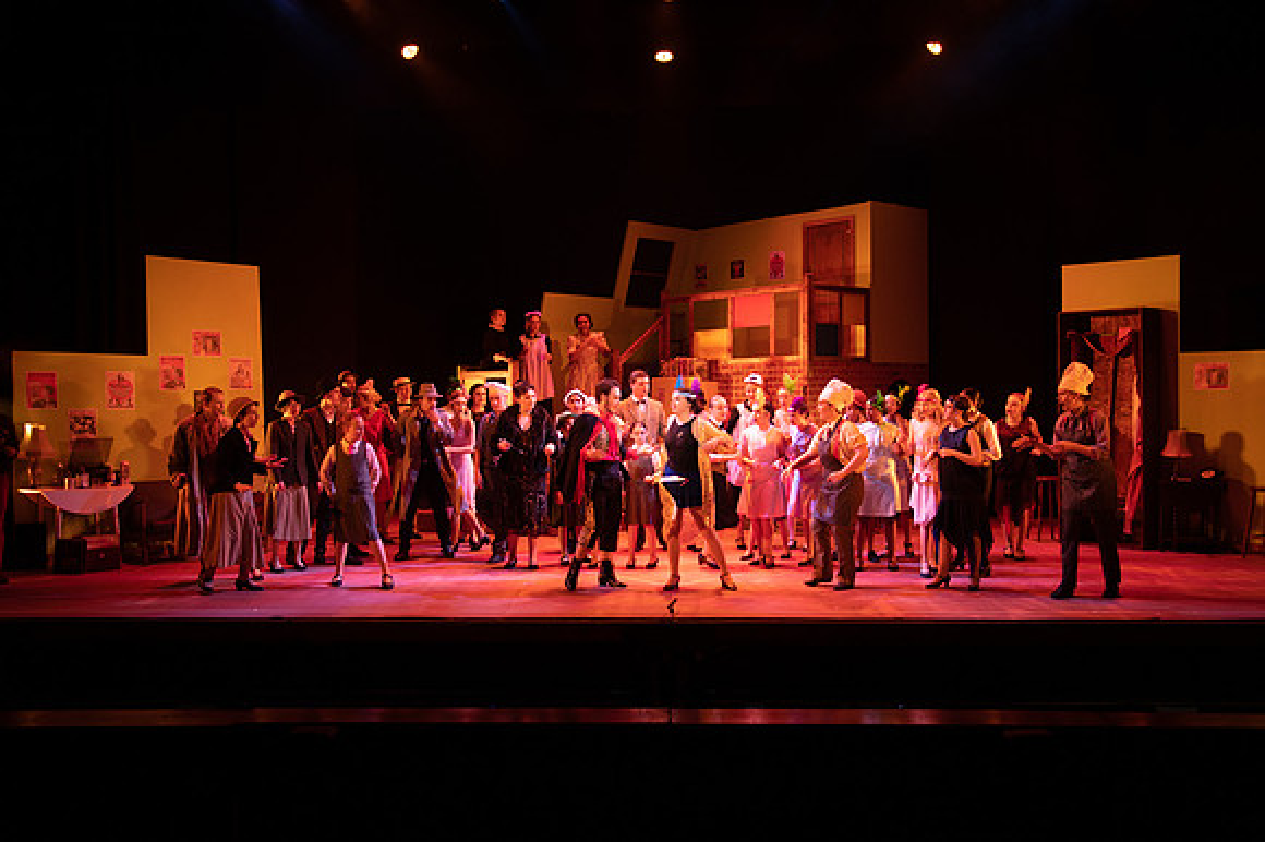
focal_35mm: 34
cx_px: 632
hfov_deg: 55.8
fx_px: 1194
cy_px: 421
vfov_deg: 38.8
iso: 2000
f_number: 4
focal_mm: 34
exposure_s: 1/200
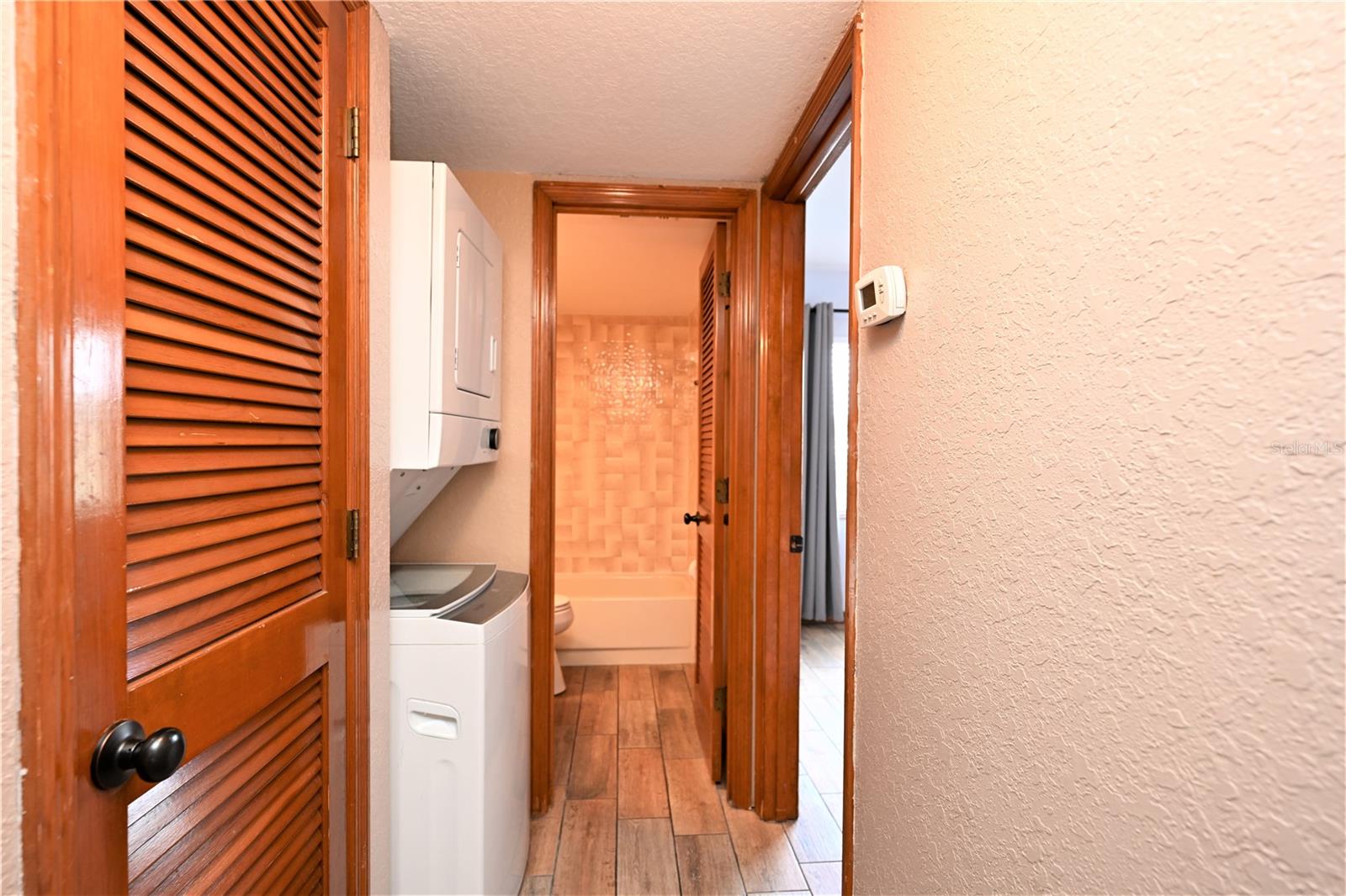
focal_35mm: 18
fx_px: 654
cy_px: 448
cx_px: 673
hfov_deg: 91.6
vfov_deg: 68.9
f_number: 4
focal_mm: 17.5
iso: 640
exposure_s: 1/60
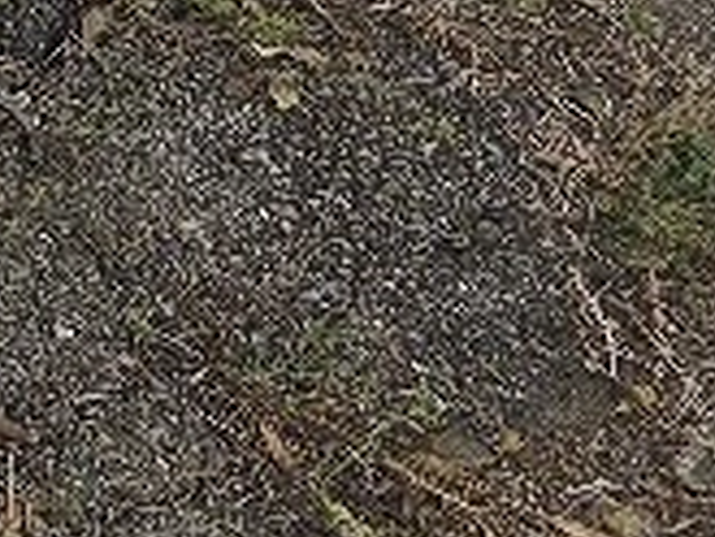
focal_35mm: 139
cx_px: -1044
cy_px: -602
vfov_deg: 9.8
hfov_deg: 11.5
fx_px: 2873
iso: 32
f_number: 1.7
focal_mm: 6.3
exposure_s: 1/370
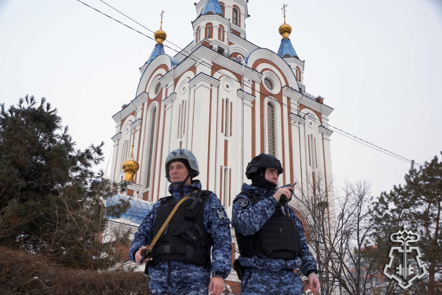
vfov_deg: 34.2
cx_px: 221
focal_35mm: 39
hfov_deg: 49.6
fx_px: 479
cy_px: 148
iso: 100
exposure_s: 1/200
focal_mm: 26
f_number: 7.1
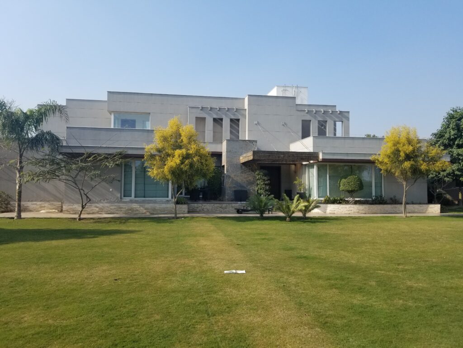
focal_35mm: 26
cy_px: 174
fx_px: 348
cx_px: 232
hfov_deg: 67.3
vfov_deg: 53.1
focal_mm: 4.25
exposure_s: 1/2048
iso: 50
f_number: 1.7
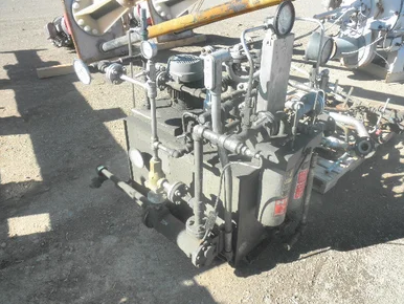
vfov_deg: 48.3
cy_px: 149
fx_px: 339
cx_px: 208
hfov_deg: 61.6
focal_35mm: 29
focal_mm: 5
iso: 64
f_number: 3
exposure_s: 1/320
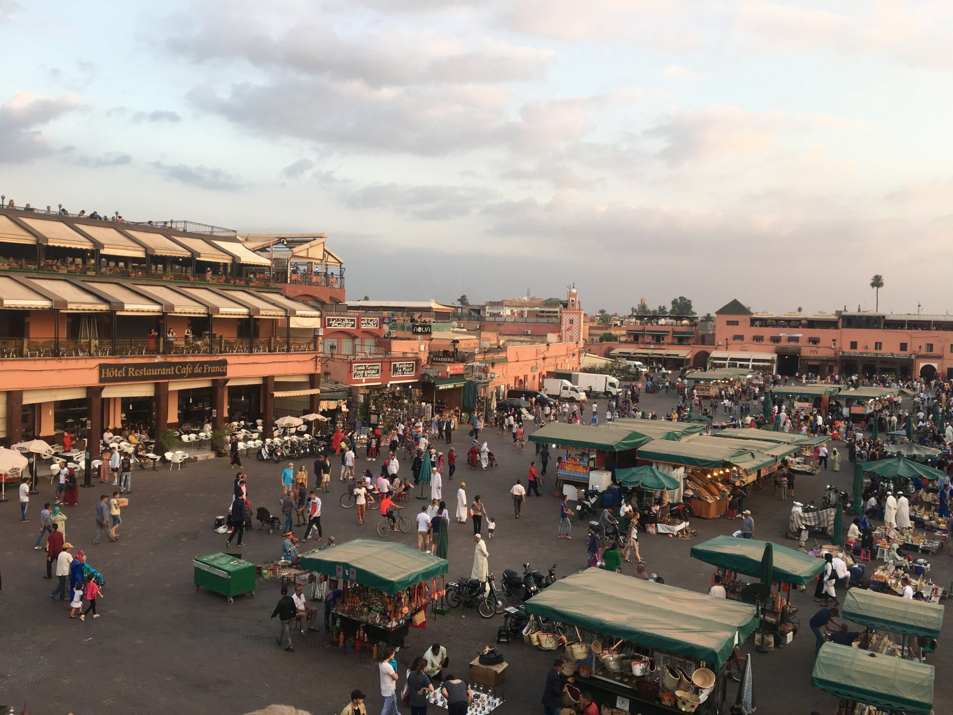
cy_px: 358
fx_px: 798
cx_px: 476
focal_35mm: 29
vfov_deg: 48.2
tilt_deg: -2.4
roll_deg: -1.1
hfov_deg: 61.7
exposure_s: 1/100
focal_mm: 4.15
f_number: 2.2
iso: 25
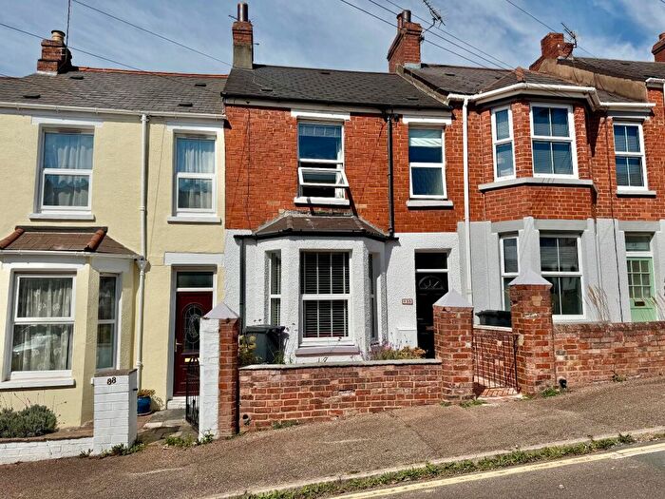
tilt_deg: +7.7
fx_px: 461
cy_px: 250
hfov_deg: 71.6
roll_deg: +0.5
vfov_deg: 56.8
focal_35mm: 24
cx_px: 332
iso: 80
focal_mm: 6.76
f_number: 1.78
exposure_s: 1/12346
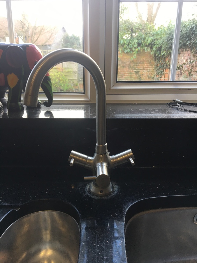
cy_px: 132
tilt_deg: -17.7
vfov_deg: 61.7
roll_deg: +0.8
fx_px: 220
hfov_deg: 48.2
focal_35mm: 29
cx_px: 98
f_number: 2.2
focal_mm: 4.15
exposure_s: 1/33
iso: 32
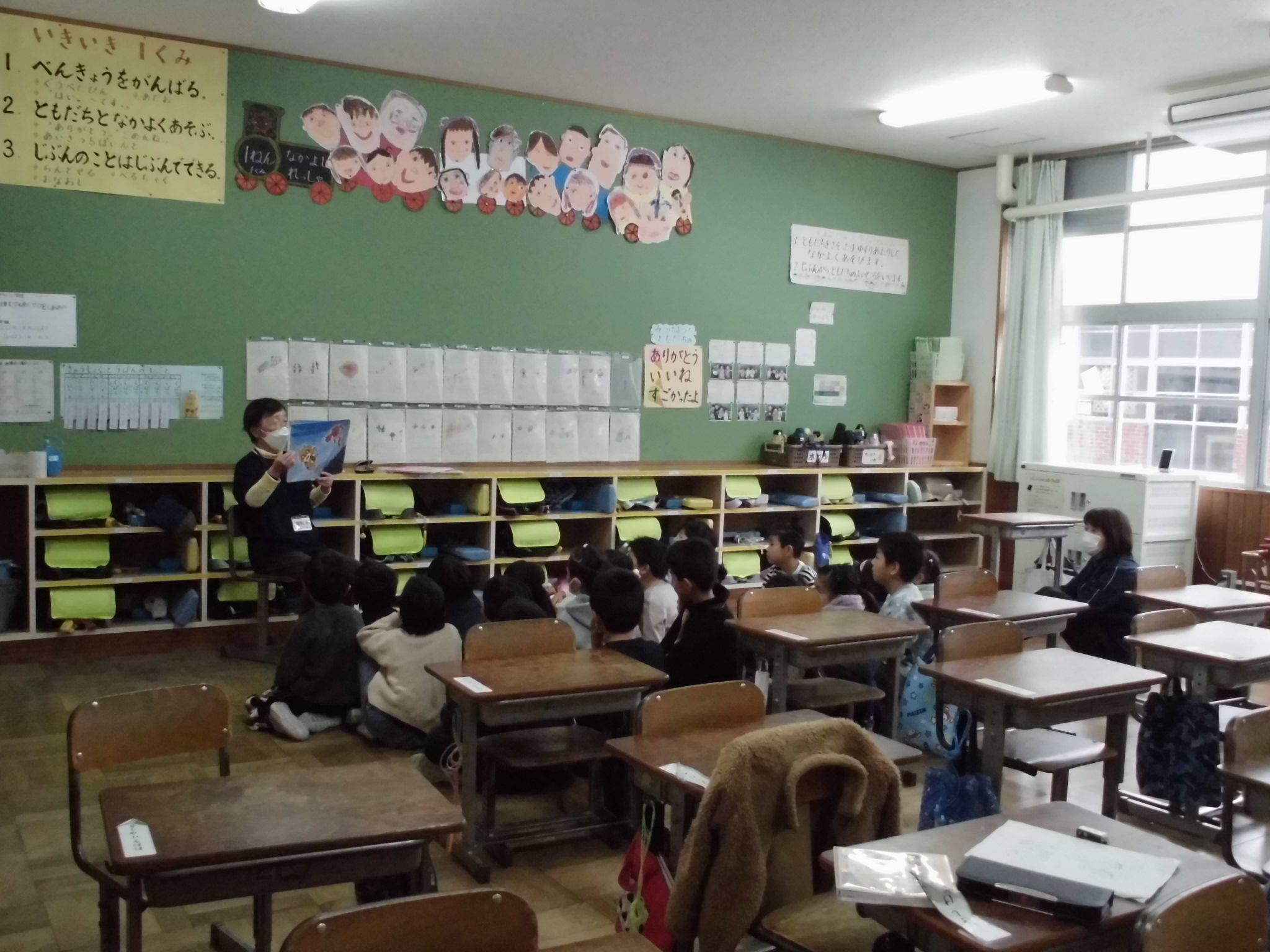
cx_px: 635
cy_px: 476
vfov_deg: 41.8
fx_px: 1247
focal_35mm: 34
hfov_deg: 54.0
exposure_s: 1/60
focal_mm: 6.1
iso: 800
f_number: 4
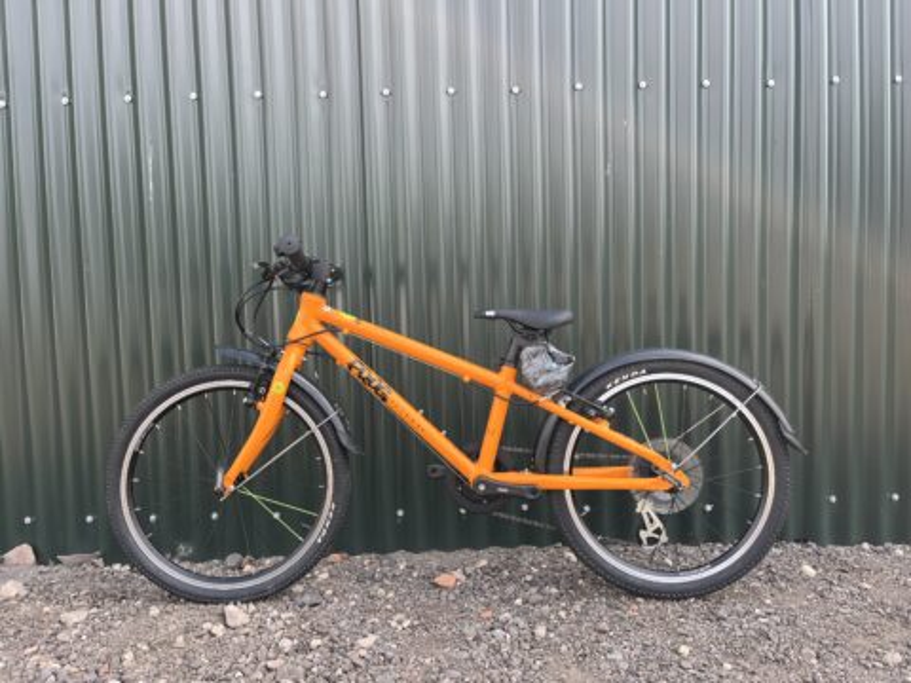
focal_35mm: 26
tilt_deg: -4.8
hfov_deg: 67.3
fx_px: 684
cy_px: 342
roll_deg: +2.5
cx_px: 456
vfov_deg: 53.1
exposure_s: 1/524
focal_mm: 5.1
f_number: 1.6
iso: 50
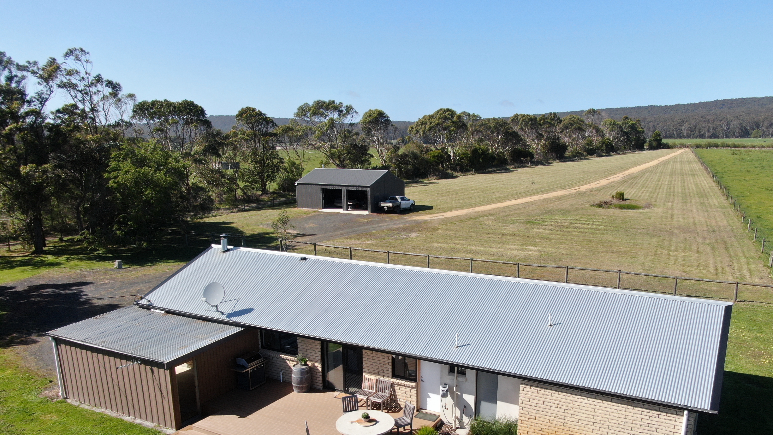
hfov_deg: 67.9
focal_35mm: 28
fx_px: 574
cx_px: 411
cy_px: 307
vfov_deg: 40.7
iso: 100
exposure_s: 1/1000
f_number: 2.8
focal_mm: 4.39
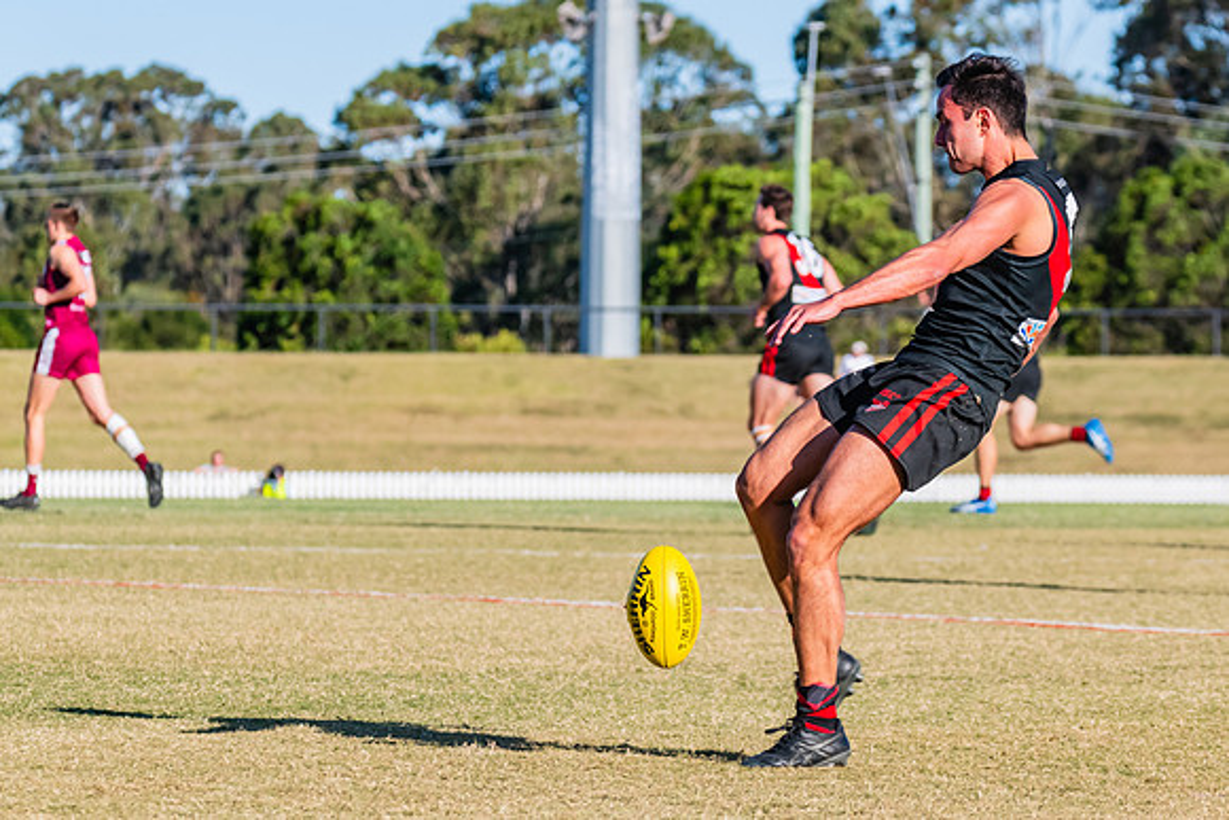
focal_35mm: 295
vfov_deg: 4.7
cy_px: 391
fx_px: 10062
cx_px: 836
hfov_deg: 7.0
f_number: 9
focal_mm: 210
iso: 800
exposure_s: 1/1600
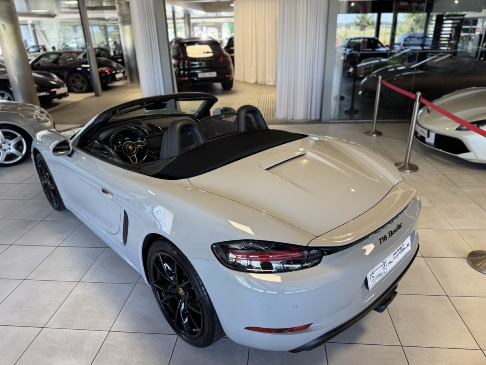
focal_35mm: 24
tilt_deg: -23.6
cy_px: 182
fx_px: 337
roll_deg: +1.7
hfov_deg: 71.6
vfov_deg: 56.8
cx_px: 243
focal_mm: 6.76
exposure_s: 1/100
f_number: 1.78
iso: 100
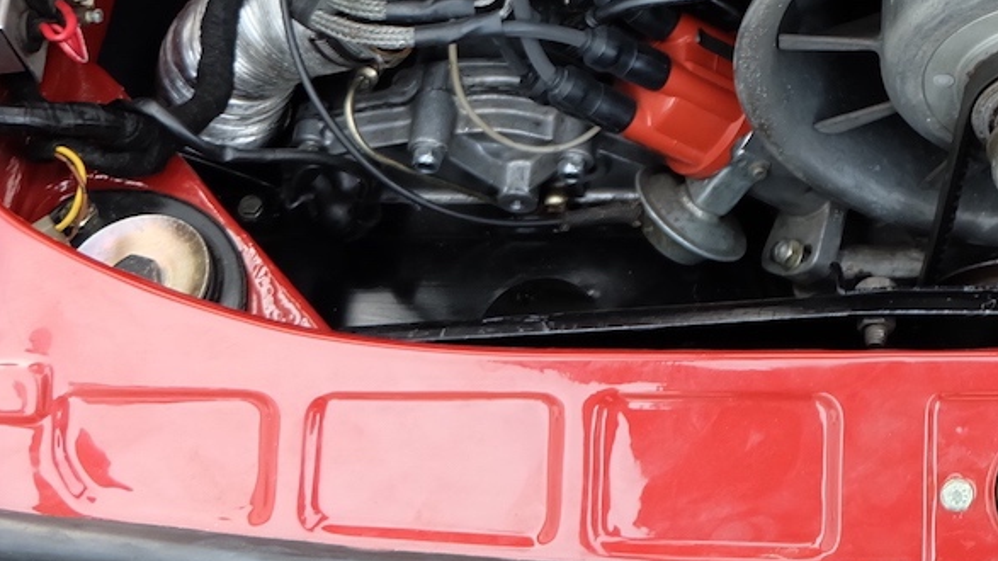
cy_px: -44
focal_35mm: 74
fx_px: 1958
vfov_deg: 15.9
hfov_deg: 26.6
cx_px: 1058
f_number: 3.5
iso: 400
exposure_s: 1/60
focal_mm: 16
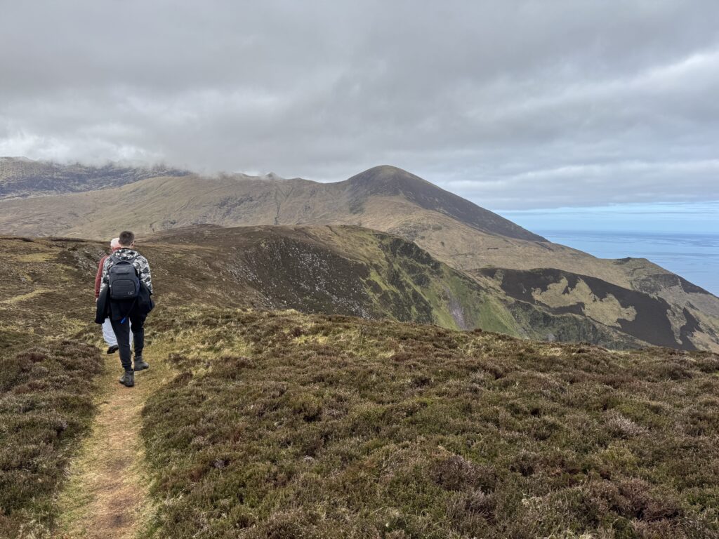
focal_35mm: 24
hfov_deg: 71.6
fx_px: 498
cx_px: 360
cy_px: 270
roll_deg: +2.6
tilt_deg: -4.1
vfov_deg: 56.8
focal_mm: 6.76
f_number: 1.78
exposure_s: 1/3096
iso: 80
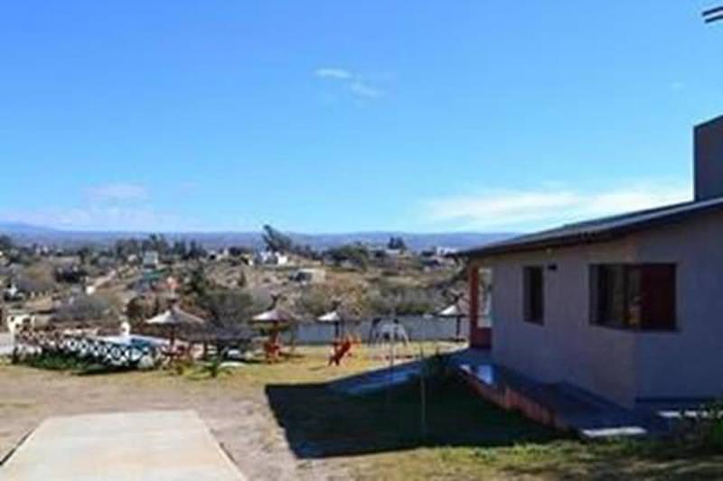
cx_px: 362
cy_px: 240
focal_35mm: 36
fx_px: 723
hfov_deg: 53.1
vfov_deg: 36.9
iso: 400
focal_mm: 24
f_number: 11
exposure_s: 1/400
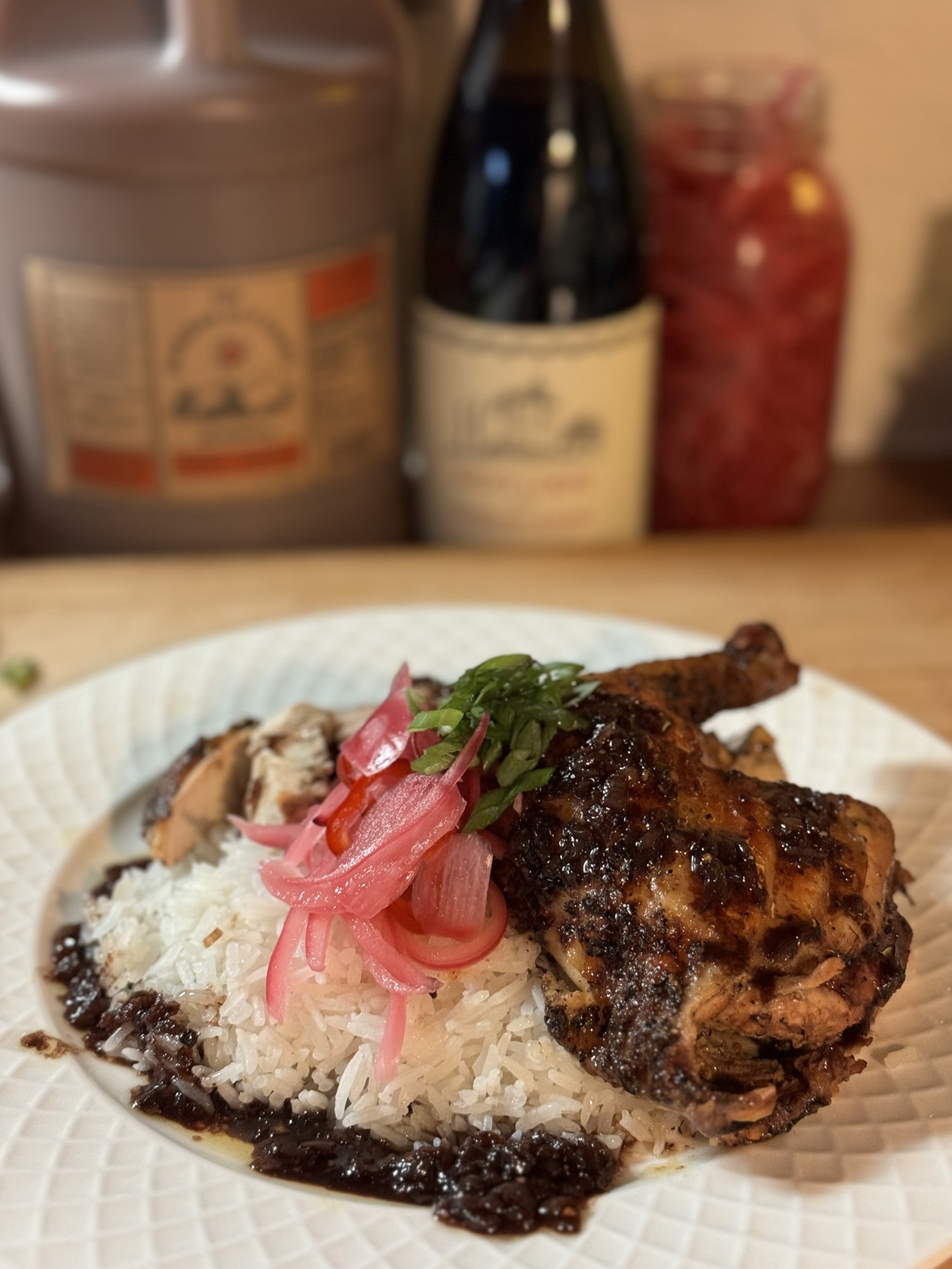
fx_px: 1796
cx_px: 482
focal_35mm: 49
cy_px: 630
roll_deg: -0.5
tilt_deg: -27.6
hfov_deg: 29.7
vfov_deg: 38.9
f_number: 1.78
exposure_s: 1/40
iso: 250
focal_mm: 6.76
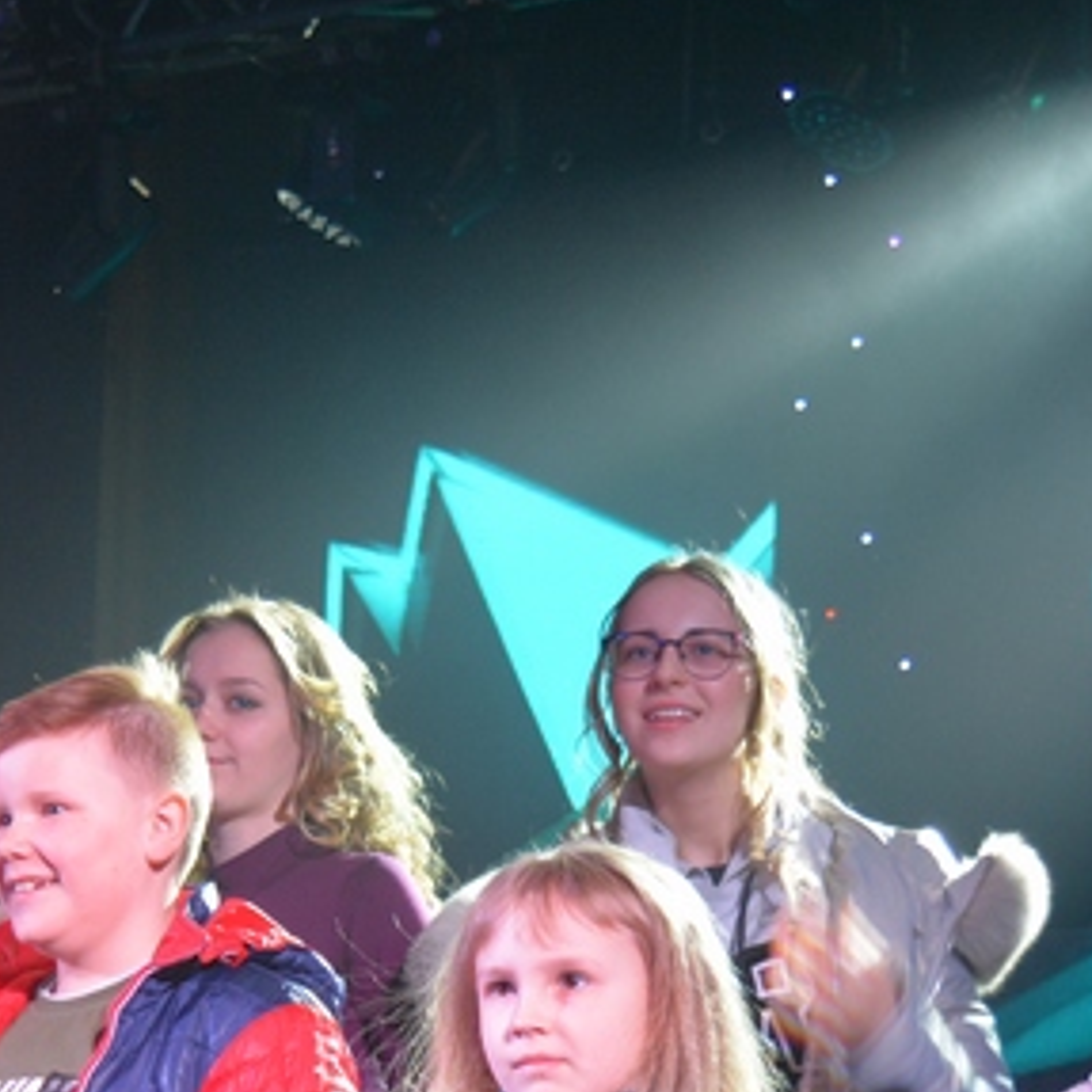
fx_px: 3712
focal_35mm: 104
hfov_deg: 16.7
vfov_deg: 16.4
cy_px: 1088
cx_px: 339
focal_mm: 26
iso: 800
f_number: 4
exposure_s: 1/40
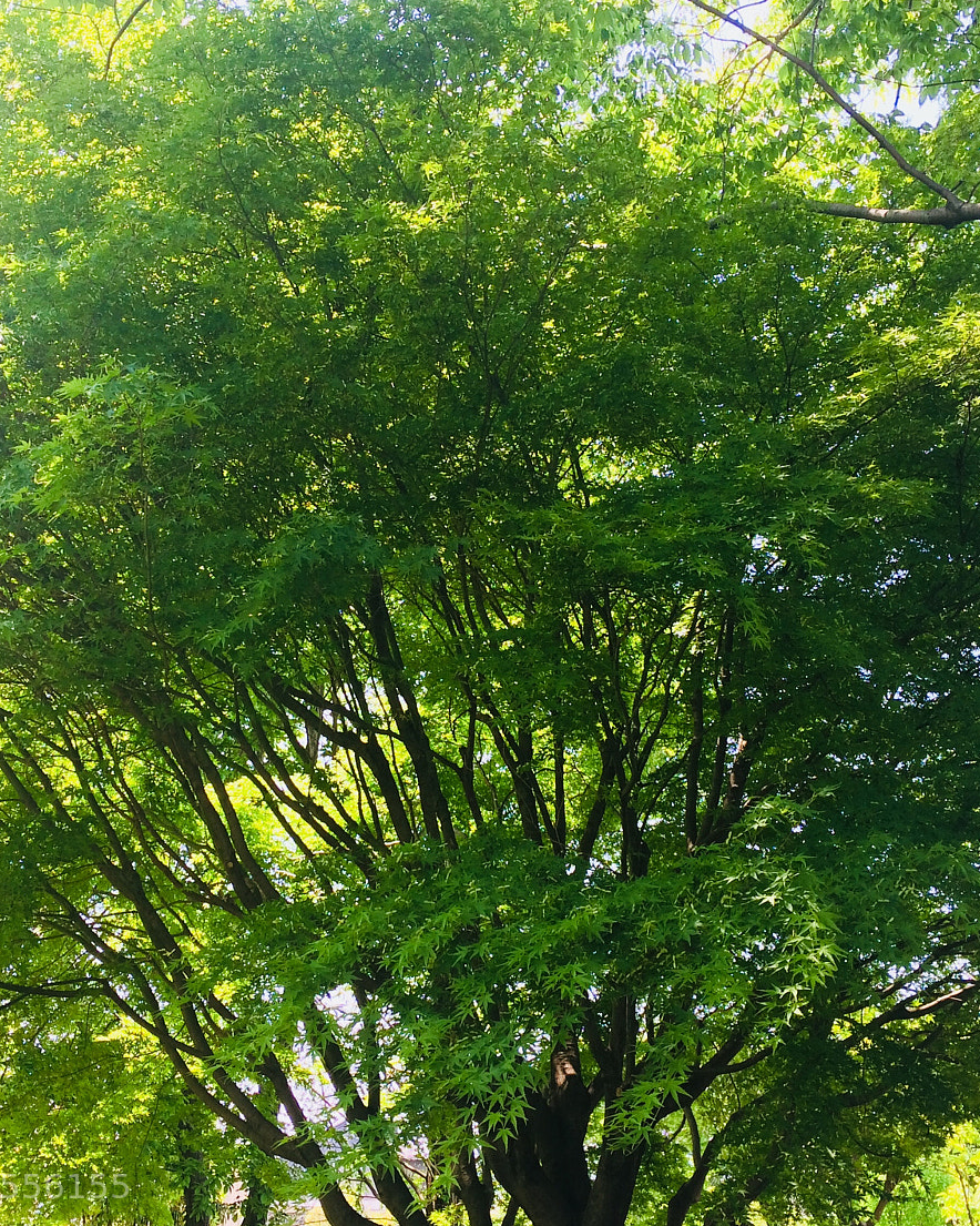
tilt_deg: +21.3
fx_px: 1486
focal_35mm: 41
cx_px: 437
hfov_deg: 36.4
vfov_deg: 44.8
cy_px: 608
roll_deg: -1.4
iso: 32
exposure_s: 1/120
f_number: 2.2
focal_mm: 4.15
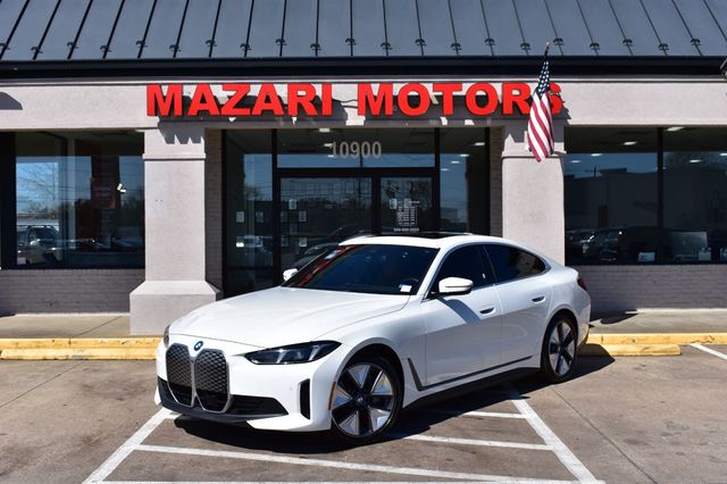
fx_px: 848
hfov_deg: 46.4
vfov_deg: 31.9
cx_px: 364
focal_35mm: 42
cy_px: 242
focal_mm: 28
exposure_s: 1/500
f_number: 11
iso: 200
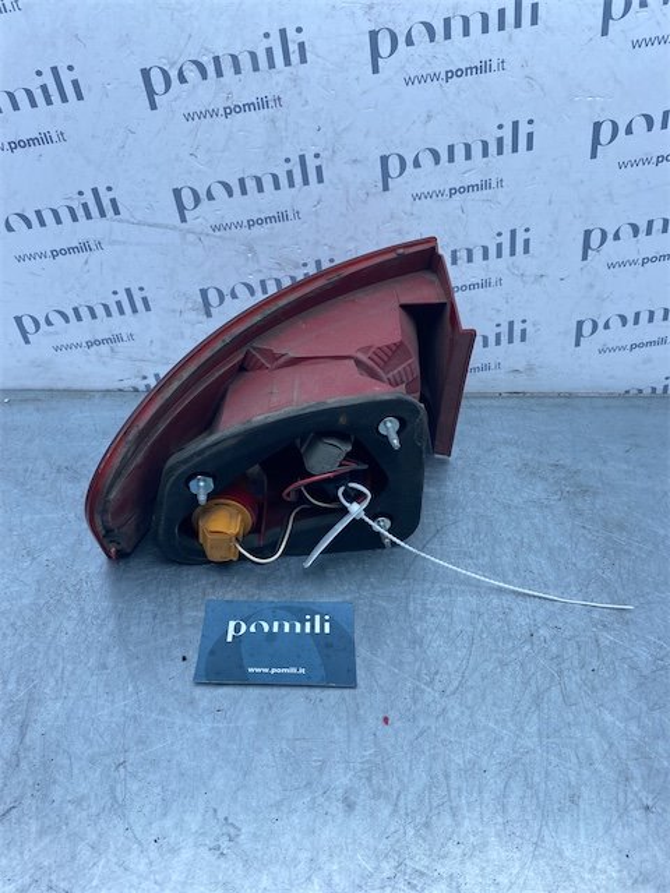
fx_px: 671
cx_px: 335
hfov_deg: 53.1
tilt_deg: -36.0
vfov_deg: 67.3
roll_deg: -4.2
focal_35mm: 26
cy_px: 446
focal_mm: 4.25
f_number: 1.8
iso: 32
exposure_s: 1/772
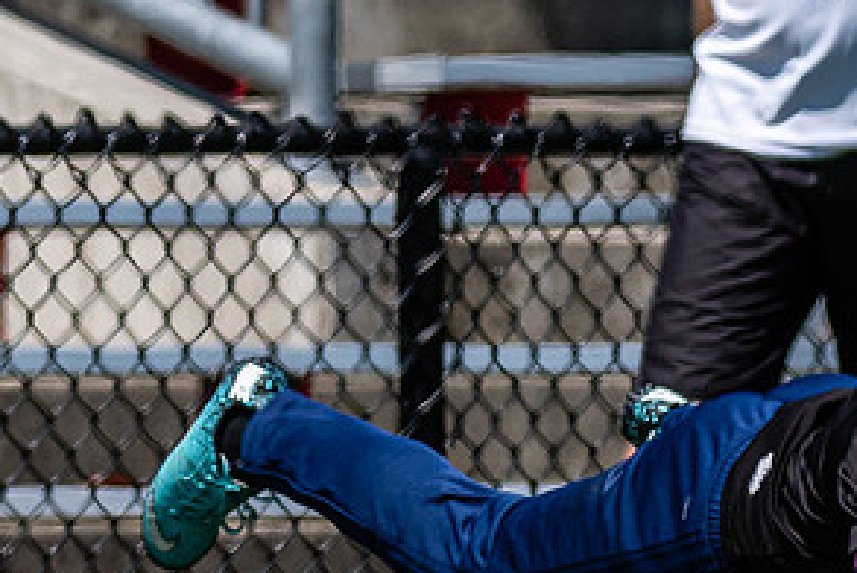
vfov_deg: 0.8
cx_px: 877
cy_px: 130
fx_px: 40080
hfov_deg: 1.2
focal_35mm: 1682
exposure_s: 1/2500
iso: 200
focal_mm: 250
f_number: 4
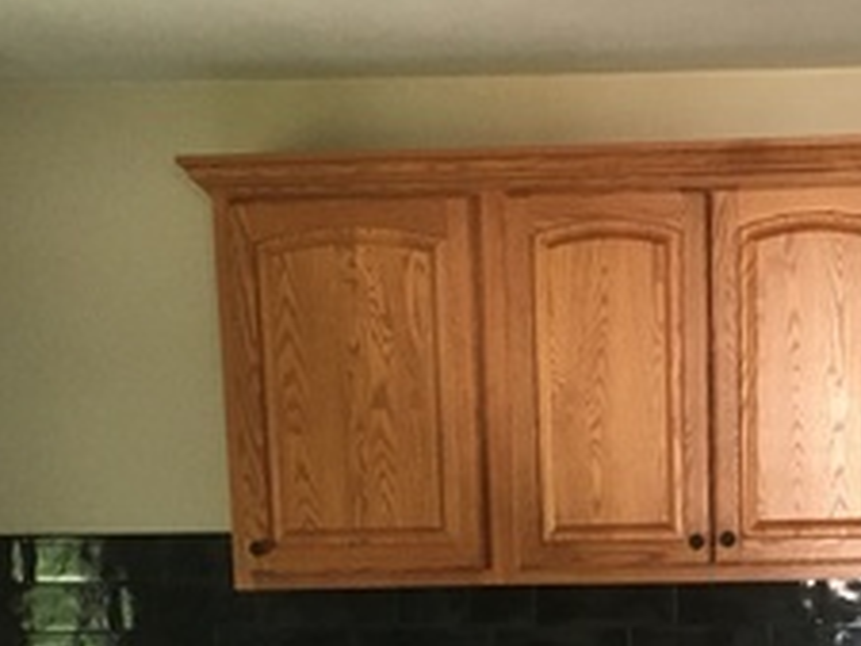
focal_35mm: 86
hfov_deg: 22.6
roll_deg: +0.1
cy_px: 937
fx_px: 2140
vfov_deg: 15.9
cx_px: 622
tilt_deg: -11.4
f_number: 2.2
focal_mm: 4.15
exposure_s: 1/30
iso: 125
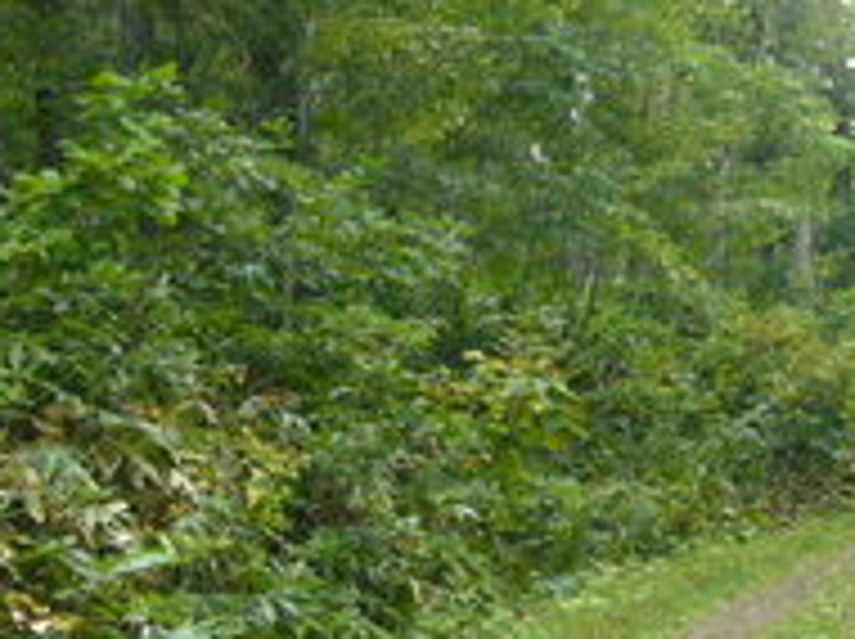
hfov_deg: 25.0
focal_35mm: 73
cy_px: 421
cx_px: 918
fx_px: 1801
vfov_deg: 20.1
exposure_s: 1/125
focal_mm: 5.5
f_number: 2.8
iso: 100
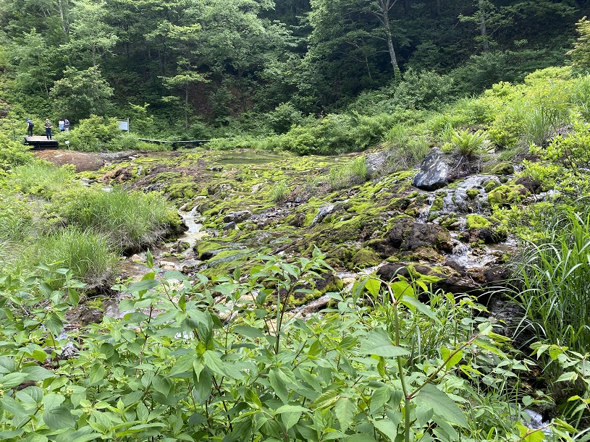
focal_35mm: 26
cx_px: 295
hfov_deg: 67.3
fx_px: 443
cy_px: 221
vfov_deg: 53.1
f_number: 1.8
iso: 32
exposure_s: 1/398
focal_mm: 4.25
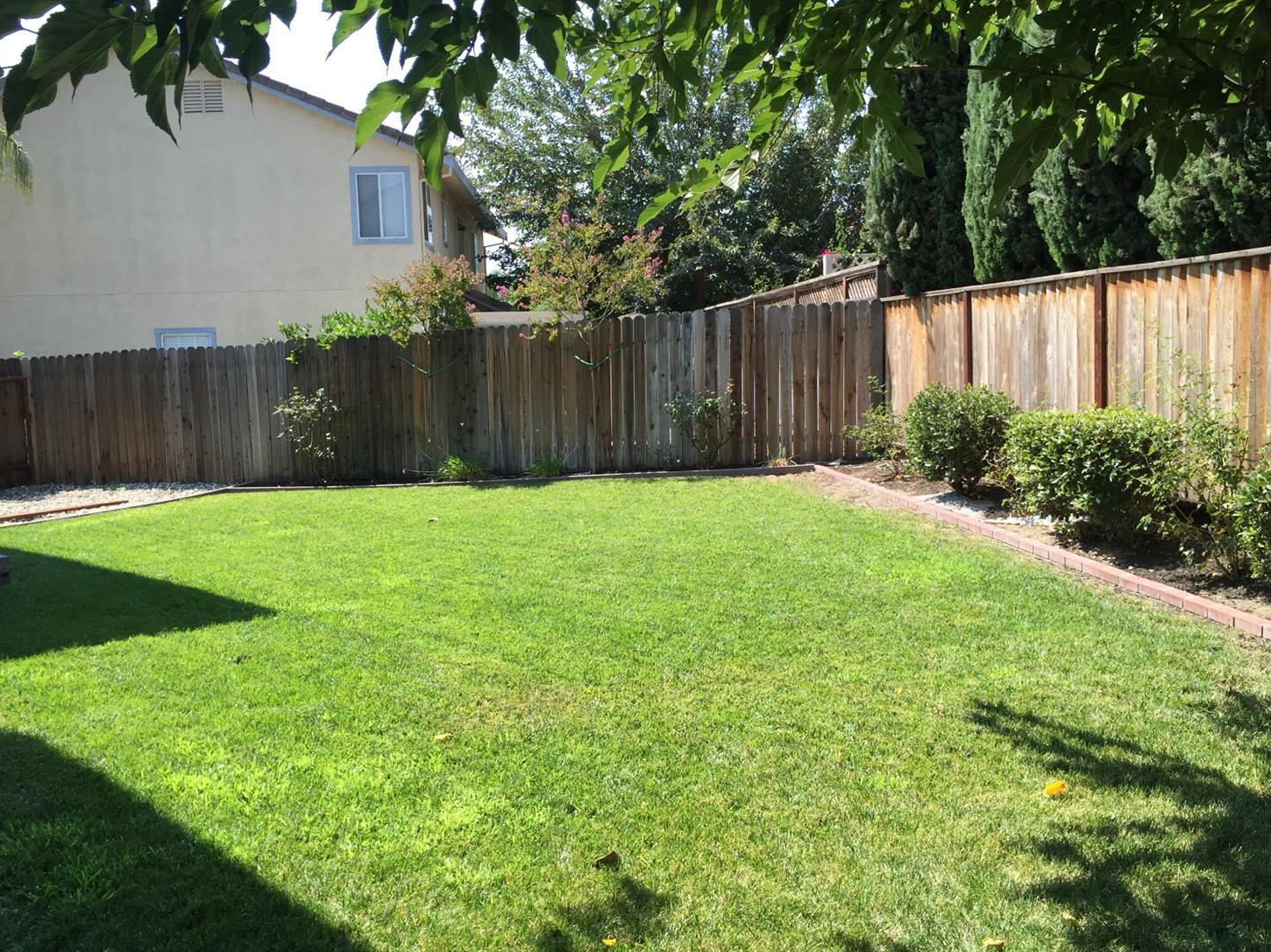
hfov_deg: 60.0
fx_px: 1101
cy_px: 486
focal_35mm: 30
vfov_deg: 46.8
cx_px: 624
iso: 32
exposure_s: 1/628
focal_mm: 4.15
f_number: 2.2
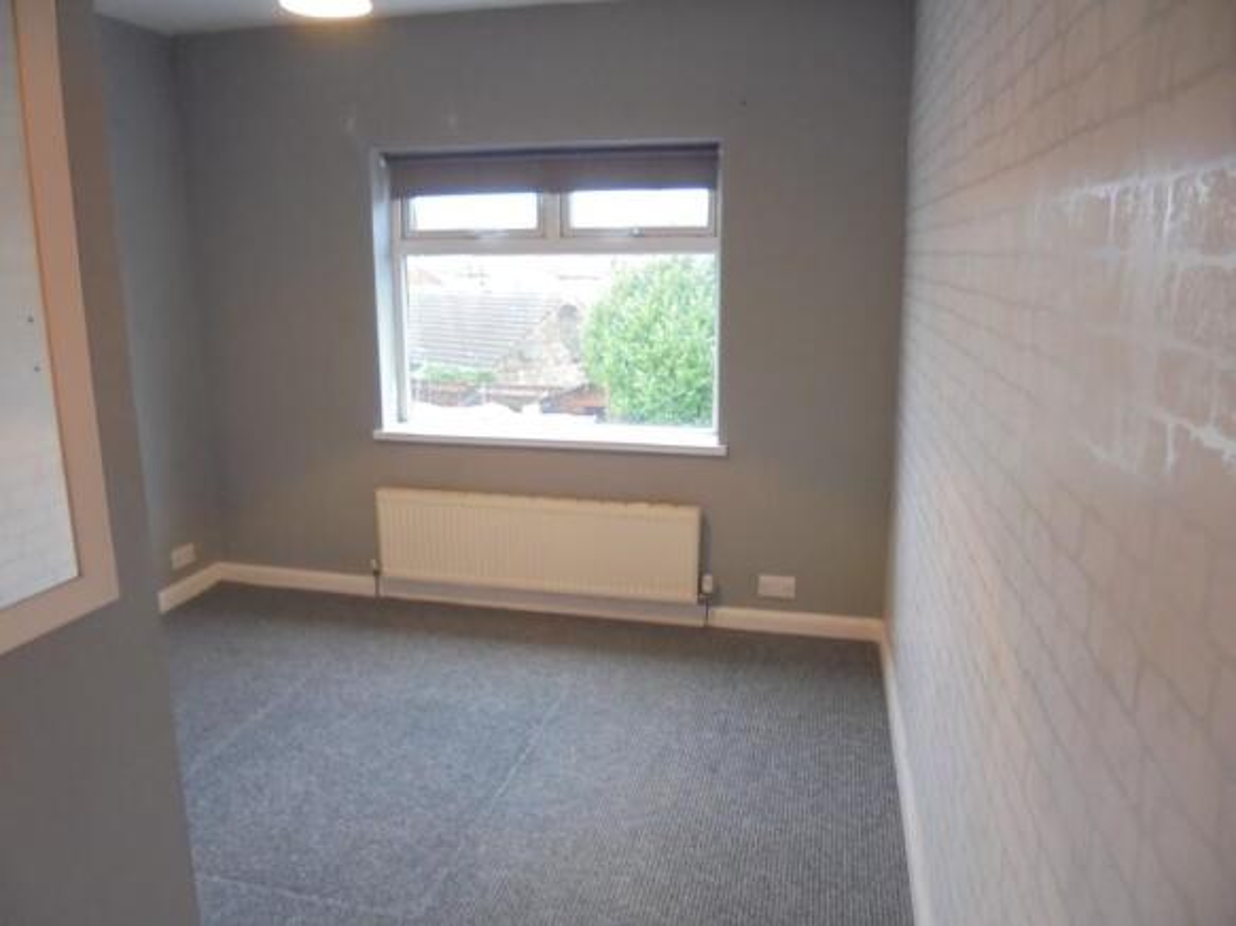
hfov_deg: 67.3
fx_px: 928
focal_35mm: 26
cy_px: 463
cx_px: 618
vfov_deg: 53.0
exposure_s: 1/8
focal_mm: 4.6
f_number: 3.5
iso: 400
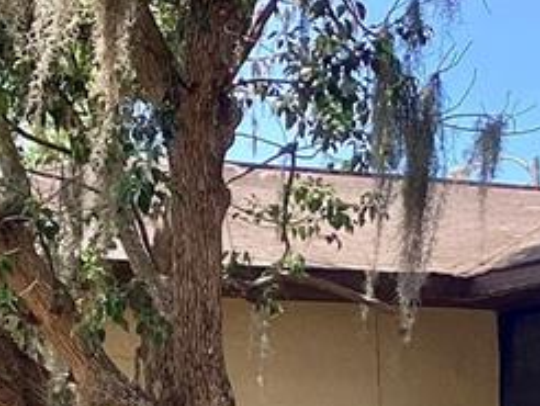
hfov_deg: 15.3
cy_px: 474
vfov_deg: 11.3
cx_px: 316
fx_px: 2014
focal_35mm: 129
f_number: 2.4
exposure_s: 1/338
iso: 25
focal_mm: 3.3
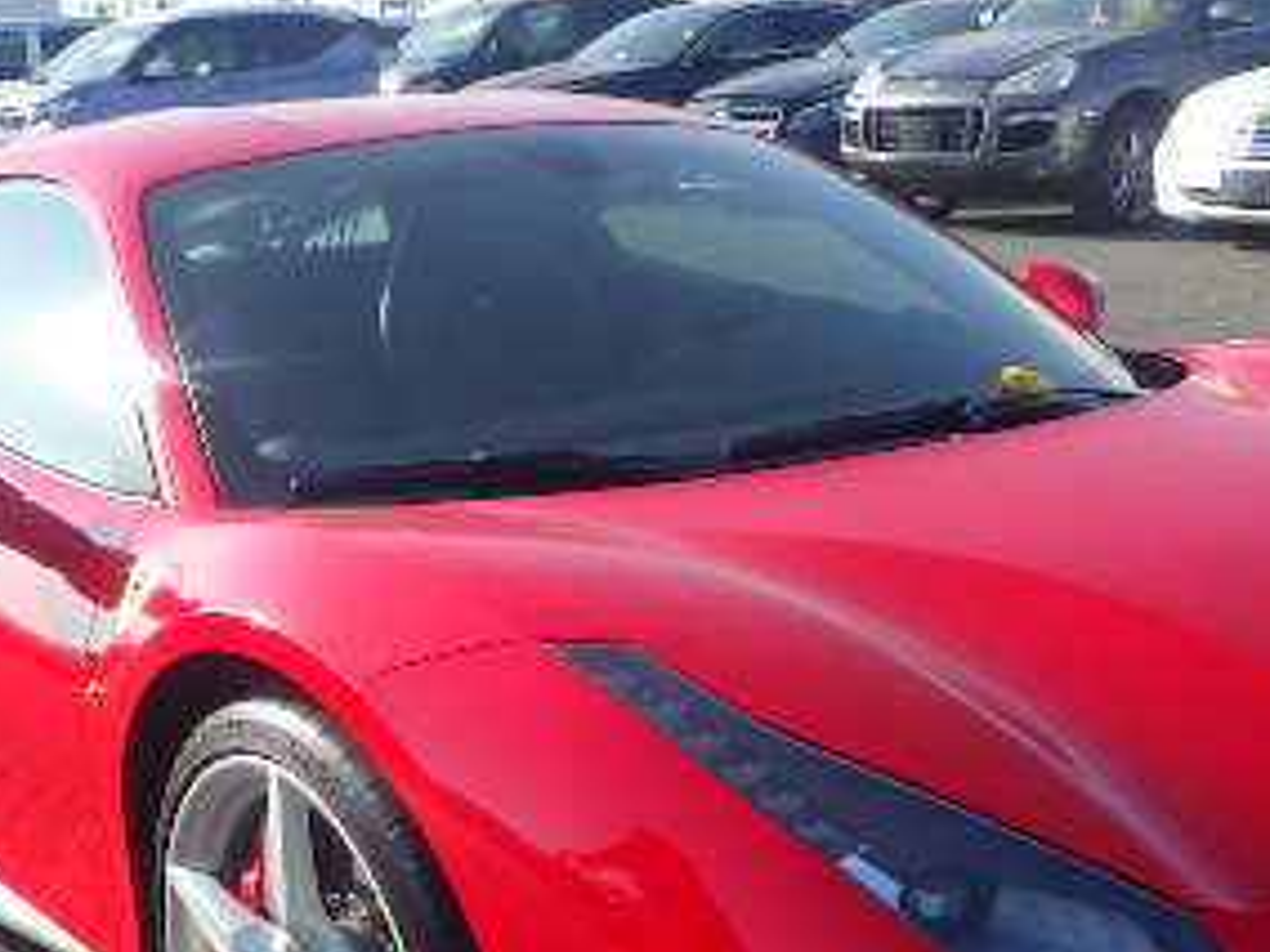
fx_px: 2311
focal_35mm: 63
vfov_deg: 23.1
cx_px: 680
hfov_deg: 30.7
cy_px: 670
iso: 125
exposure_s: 1/500
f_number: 4.2
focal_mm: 5
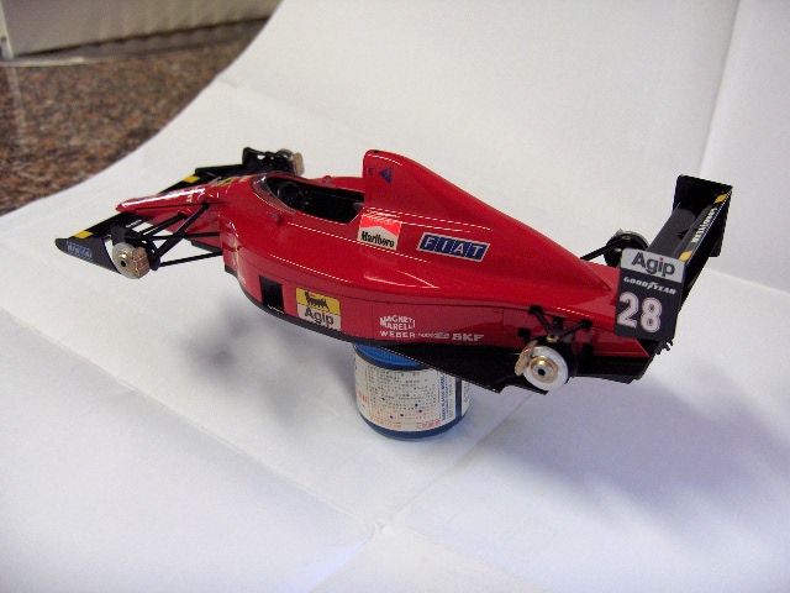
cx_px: 395
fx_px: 890
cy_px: 296
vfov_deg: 36.8
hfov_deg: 47.9
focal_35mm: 39
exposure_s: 1/64.4
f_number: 2.8
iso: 200
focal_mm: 8
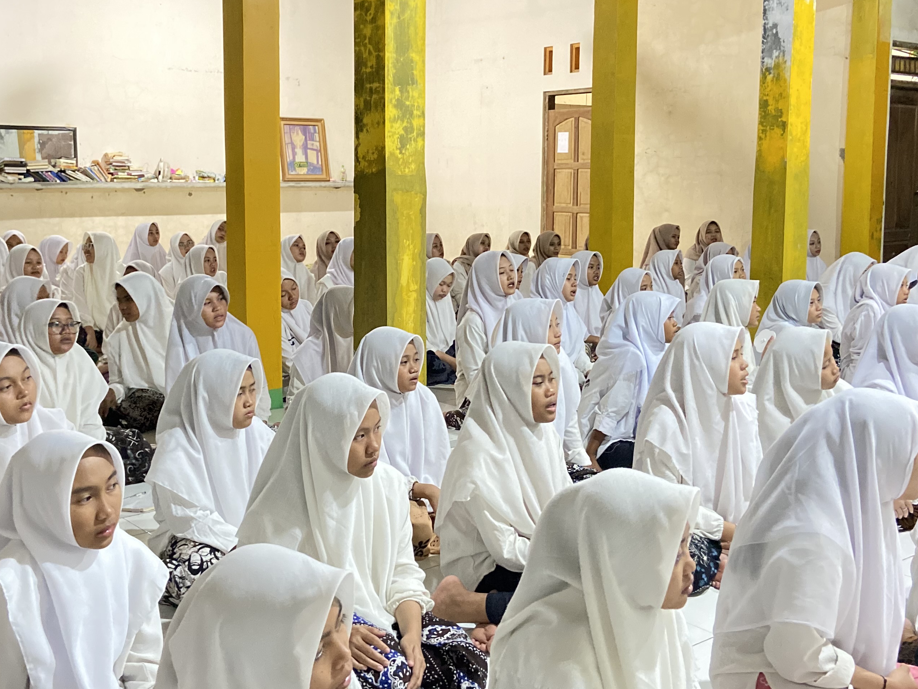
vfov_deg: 35.1
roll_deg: -0.1
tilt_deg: -6.7
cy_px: 294
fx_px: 1087
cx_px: 415
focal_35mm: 41
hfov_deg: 45.7
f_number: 1.8
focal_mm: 4.25
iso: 1000
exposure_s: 1/25
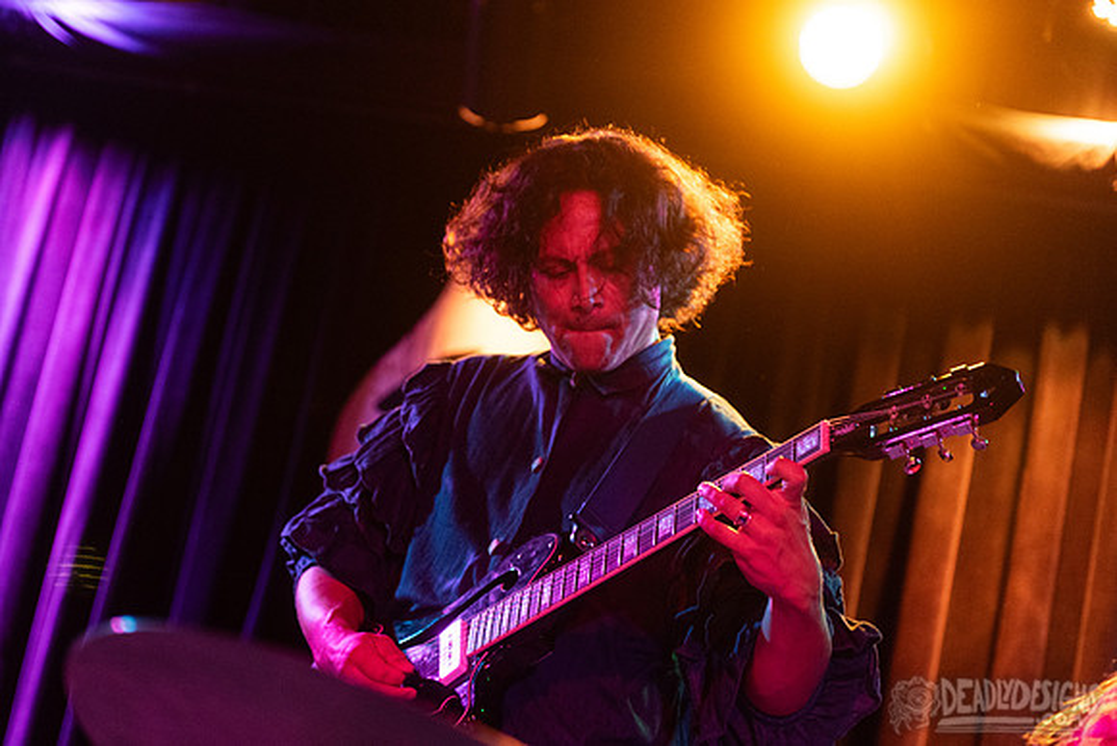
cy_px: 306
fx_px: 2563
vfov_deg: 16.5
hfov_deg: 24.6
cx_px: 458
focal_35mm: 83
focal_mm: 70
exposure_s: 1/125
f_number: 3.2
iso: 2500
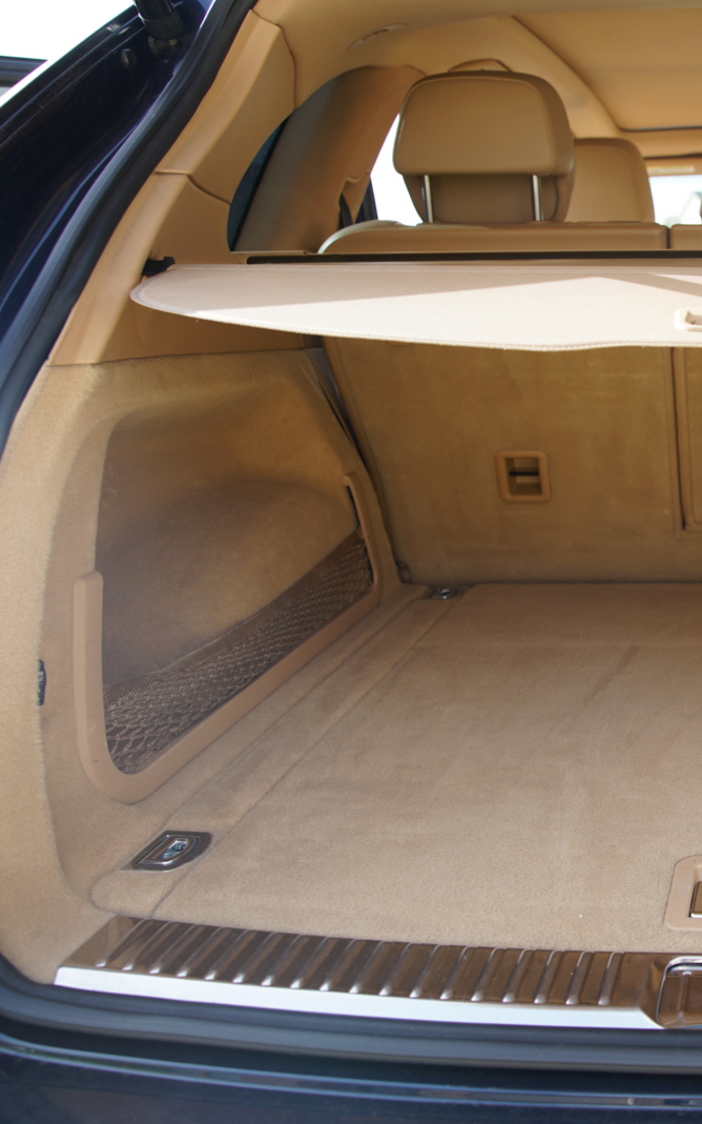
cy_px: 558
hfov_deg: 29.9
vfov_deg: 52.8
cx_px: 825
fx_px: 1133
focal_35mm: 37
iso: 125
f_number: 4
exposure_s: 1/160
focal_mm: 24
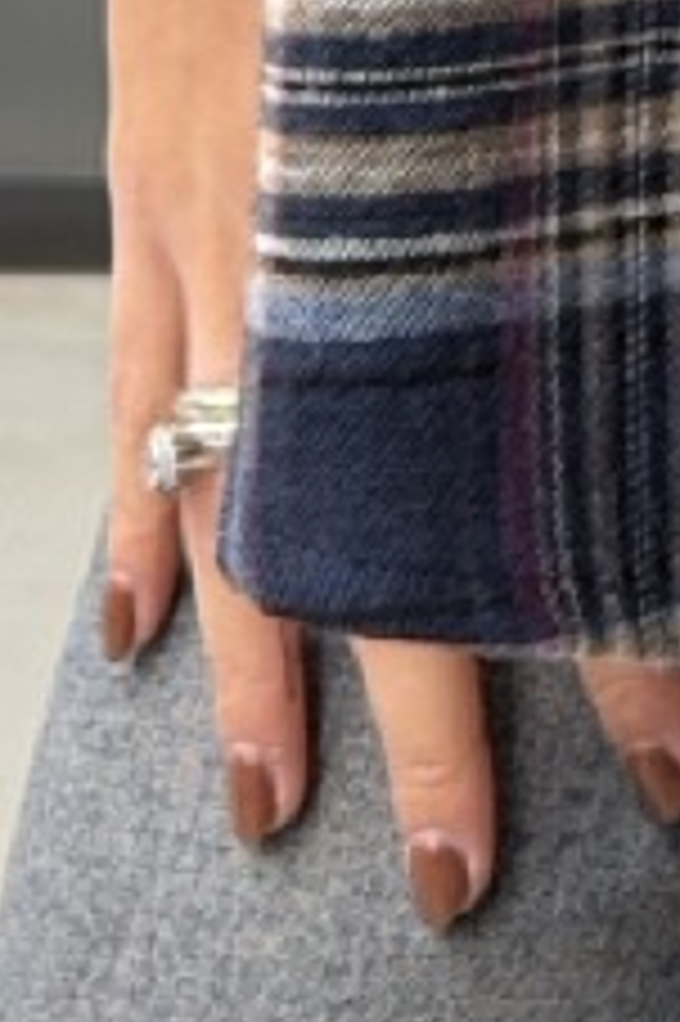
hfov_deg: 4.7
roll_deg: -0.8
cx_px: 1617
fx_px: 8002
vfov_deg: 6.8
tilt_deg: -0.3
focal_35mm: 282
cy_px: -1756
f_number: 1.78
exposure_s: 1/60
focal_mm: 6.76
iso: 125
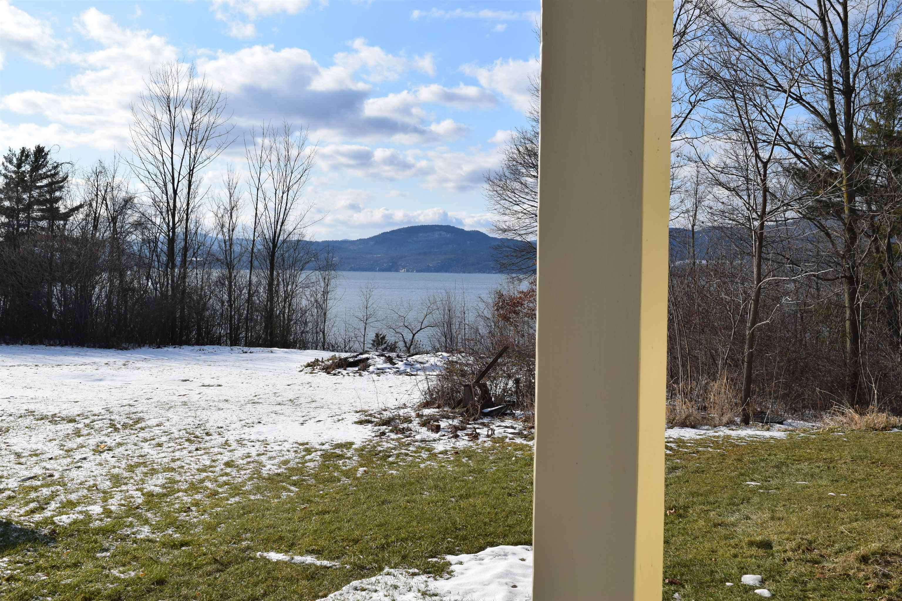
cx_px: 451
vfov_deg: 36.9
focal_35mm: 36
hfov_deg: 53.1
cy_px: 300
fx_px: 902
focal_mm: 24
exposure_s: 1/400
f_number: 10
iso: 200
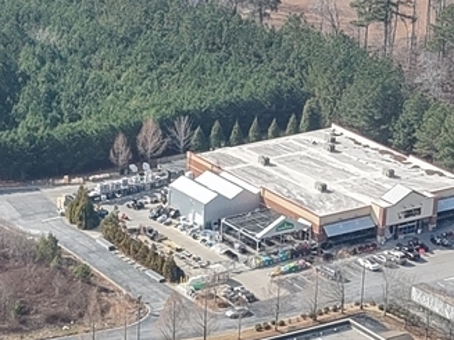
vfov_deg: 10.1
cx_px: 57
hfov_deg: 13.3
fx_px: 1927
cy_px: 258
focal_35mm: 147
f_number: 1.8
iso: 400
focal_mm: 8.67
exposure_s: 1/4000
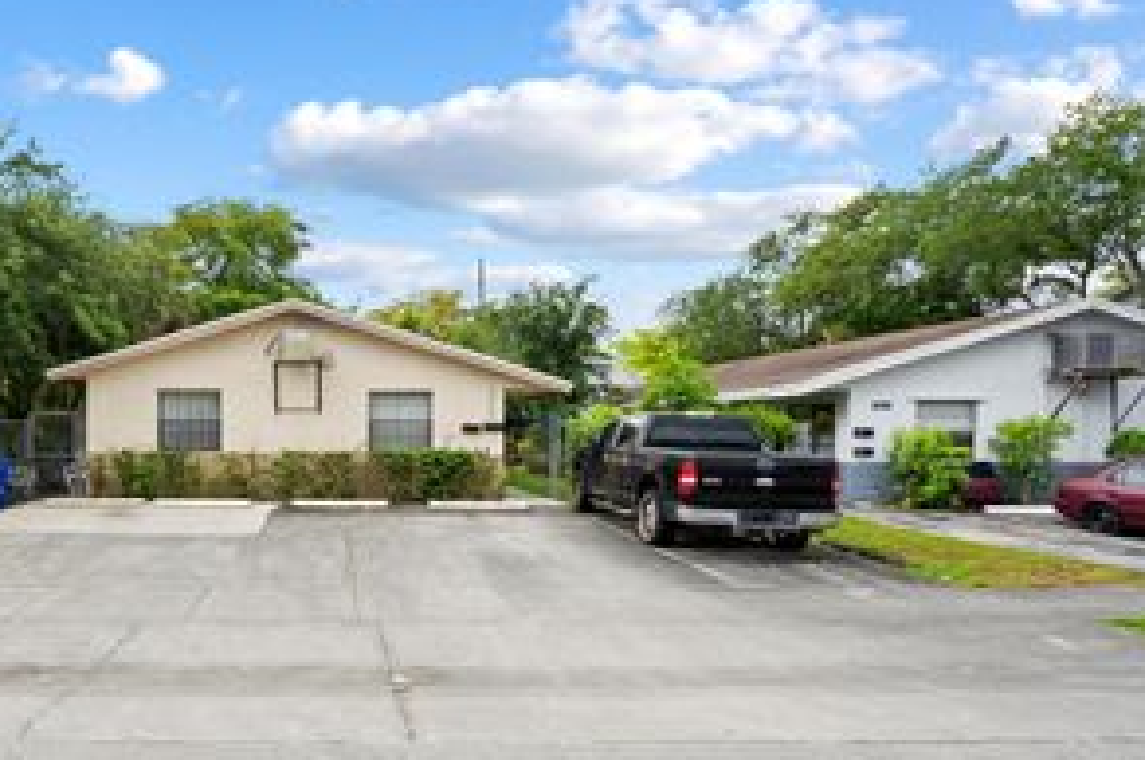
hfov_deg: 70.0
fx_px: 762
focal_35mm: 24
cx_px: 318
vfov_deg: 52.8
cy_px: 441
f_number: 11
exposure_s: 1/320
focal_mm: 14
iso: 320
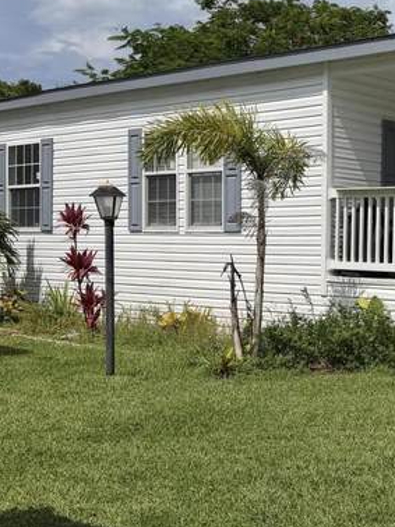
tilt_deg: -1.7
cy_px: 290
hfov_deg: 22.4
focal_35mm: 61
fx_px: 929
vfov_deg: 31.7
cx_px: 455
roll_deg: -1.4
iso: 80
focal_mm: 6.76
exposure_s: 1/11905
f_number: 1.78
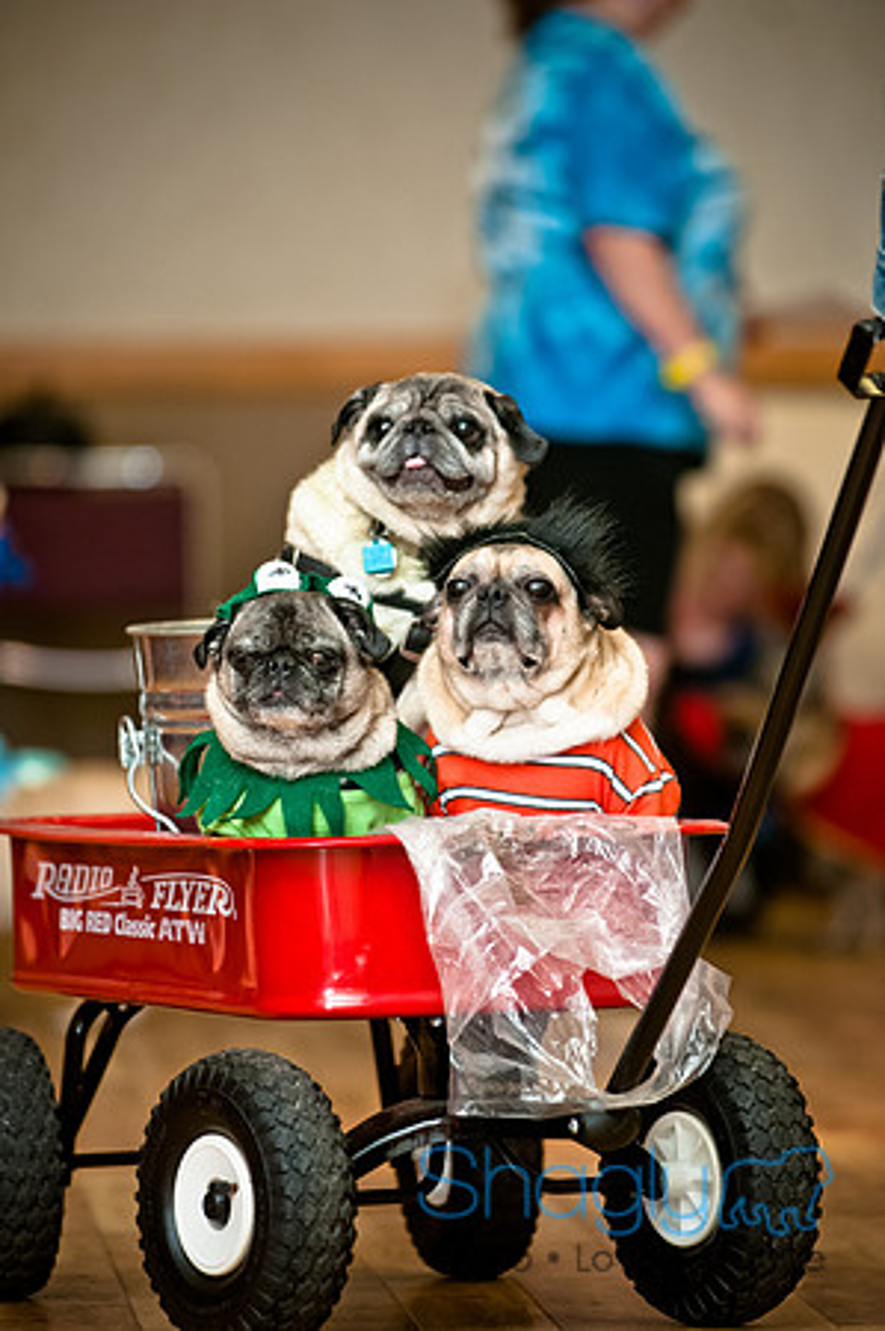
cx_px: 442
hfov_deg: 5.2
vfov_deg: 7.9
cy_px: 666
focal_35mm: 262
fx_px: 9701
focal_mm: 175
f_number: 2.8
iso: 200
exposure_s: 1/200
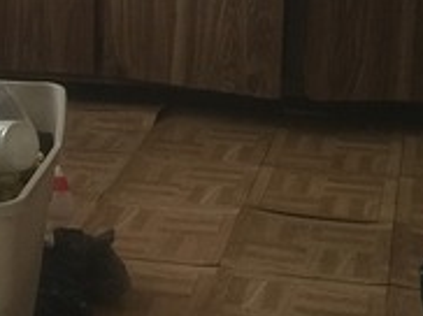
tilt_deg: -18.0
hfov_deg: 18.7
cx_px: -7
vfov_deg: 14.5
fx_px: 1245
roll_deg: +2.1
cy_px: 130
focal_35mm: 102
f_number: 2.2
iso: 100
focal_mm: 4.15
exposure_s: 1/8
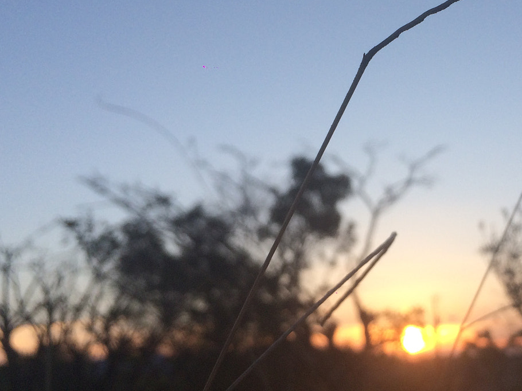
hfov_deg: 36.4
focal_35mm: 51
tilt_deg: +11.7
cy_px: 182
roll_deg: +5.0
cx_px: 404
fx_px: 769
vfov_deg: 28.5
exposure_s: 1/838
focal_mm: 4.15
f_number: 2.2
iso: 32
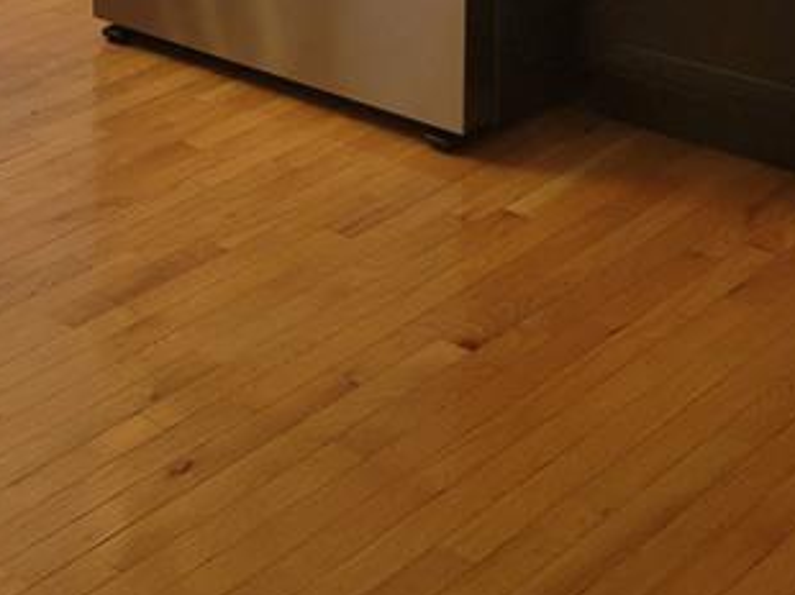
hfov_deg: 21.2
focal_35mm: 86
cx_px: -154
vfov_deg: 15.6
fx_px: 1974
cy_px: -333
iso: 250
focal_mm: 5.4
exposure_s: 1/120
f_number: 1.8
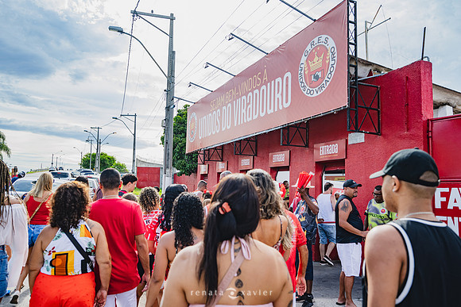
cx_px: 230
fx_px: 339
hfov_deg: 68.4
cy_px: 154
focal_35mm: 26
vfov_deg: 48.8
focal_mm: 26.5
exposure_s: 1/800
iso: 200
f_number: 4
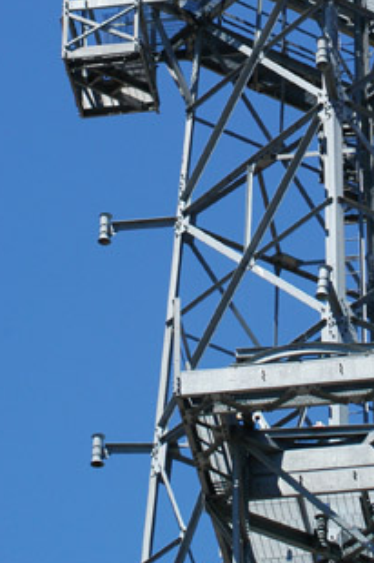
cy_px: -53
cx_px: 397
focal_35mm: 237
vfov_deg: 8.6
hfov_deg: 5.8
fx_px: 3701
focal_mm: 70
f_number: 9
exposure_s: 1/320
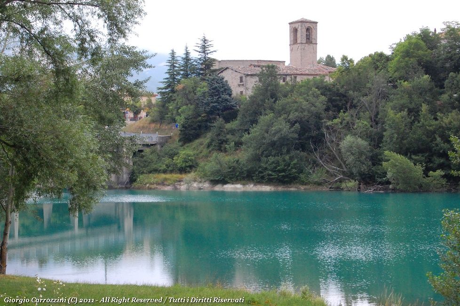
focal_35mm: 82
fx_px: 1053
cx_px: 230
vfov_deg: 16.5
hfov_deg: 24.6
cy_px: 153
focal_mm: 55
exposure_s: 1/100
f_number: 16
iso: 1600
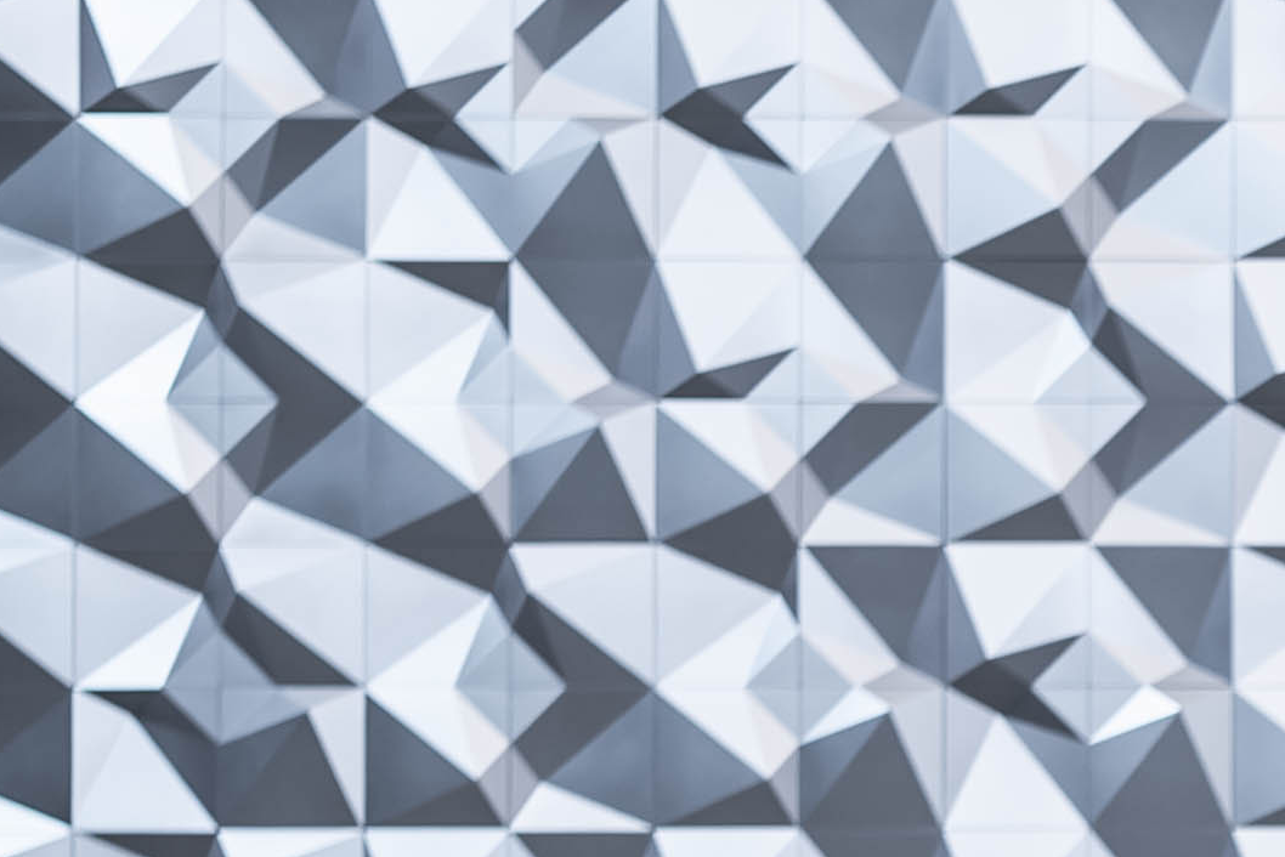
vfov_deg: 6.9
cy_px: 1429
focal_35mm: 195
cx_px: 2477
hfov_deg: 9.9
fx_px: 6962
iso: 100
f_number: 2.8
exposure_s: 1/125
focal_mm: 35
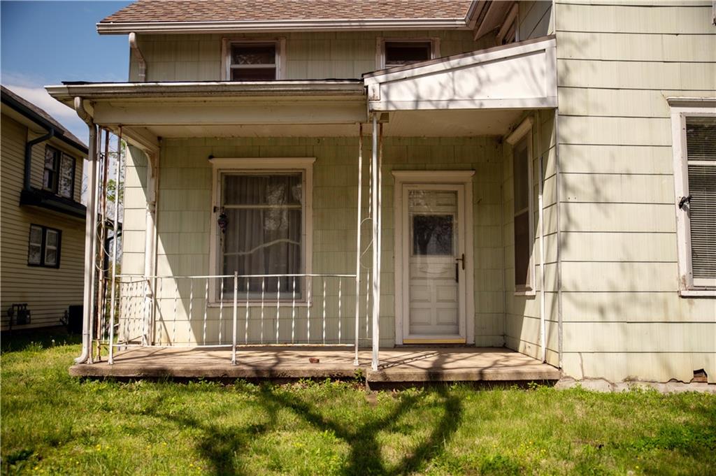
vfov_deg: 41.1
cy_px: 238
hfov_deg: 58.8
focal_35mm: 32
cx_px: 358
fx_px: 636
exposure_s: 1/4000
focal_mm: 32
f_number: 2.8
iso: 100
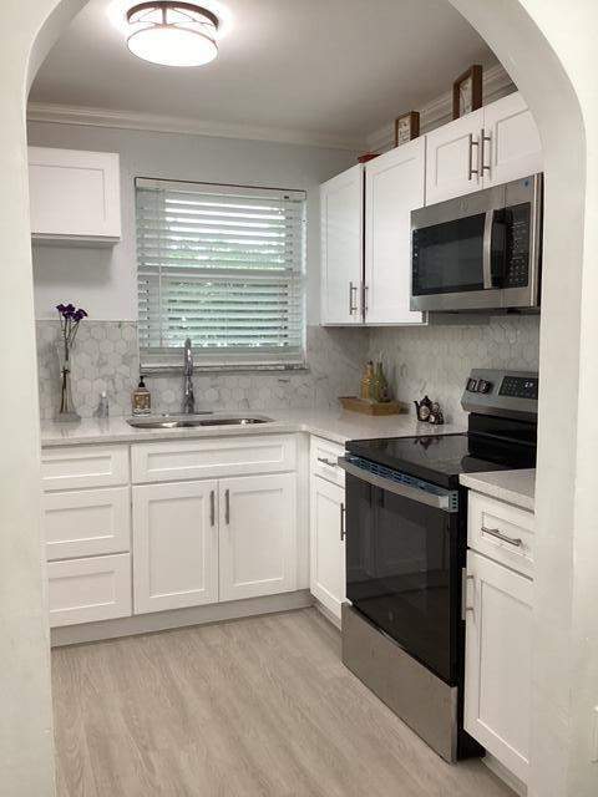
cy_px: 398
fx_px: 714
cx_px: 299
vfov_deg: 58.4
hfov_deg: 45.4
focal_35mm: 31
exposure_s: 1/60
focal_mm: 3.3
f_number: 2.4
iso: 160
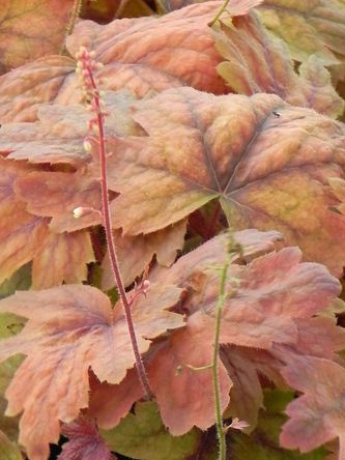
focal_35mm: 189
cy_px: 368
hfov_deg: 7.8
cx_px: 286
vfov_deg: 10.4
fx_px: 2512
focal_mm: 18.8
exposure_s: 1/125
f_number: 4.5
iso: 160
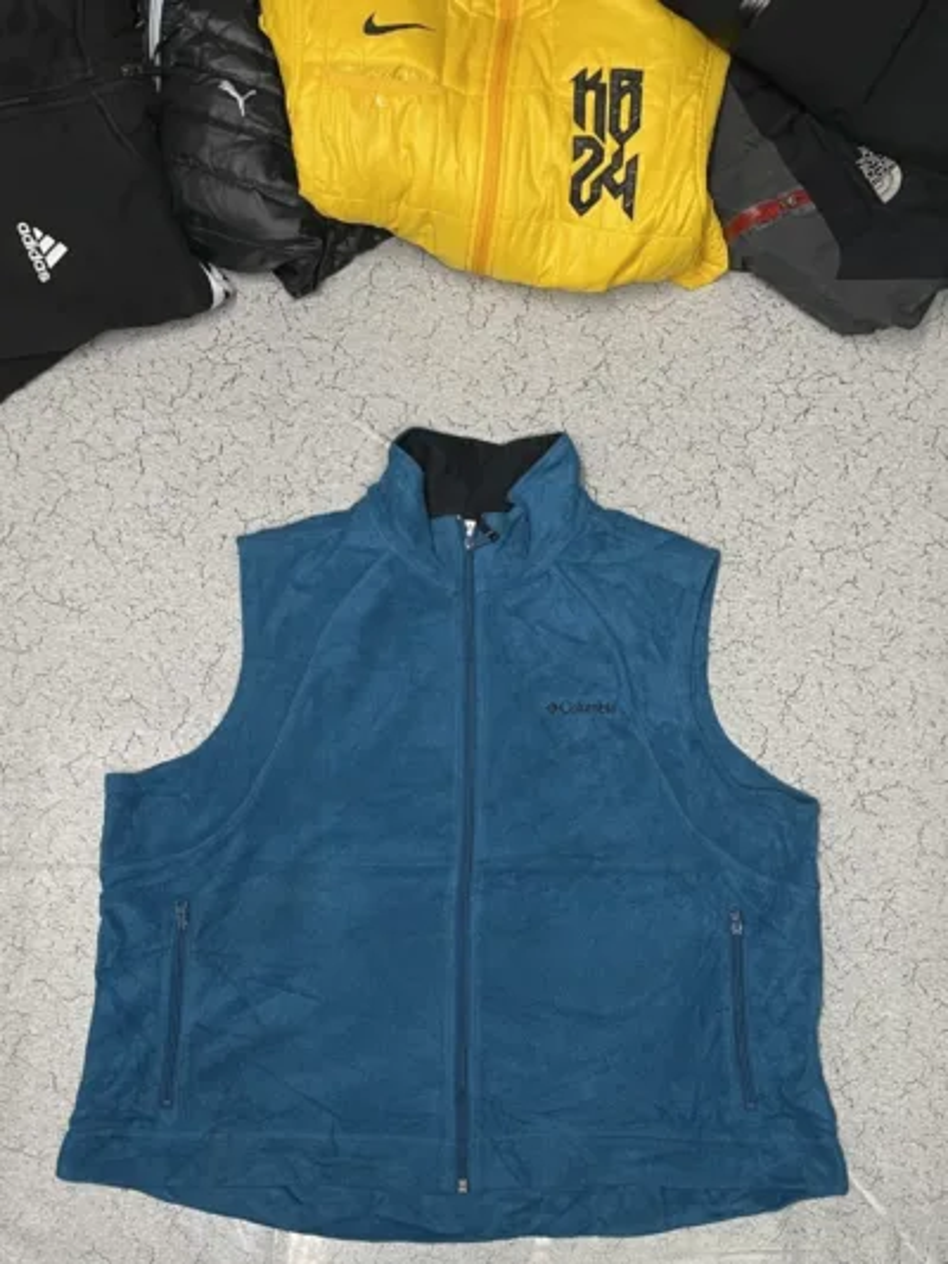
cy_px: 632
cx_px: 474
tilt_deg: -85.9
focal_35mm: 26
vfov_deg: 67.3
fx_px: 949
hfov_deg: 53.1
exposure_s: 1/50
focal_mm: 4.2
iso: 200
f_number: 1.6
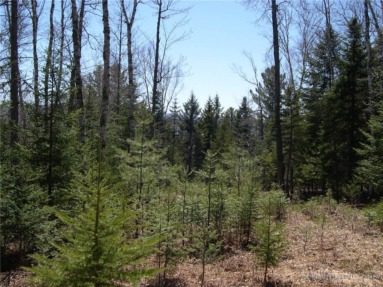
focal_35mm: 38
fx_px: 420
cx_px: 192
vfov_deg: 37.7
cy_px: 144
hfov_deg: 49.0
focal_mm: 8
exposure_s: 1/145
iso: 100
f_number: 7.6
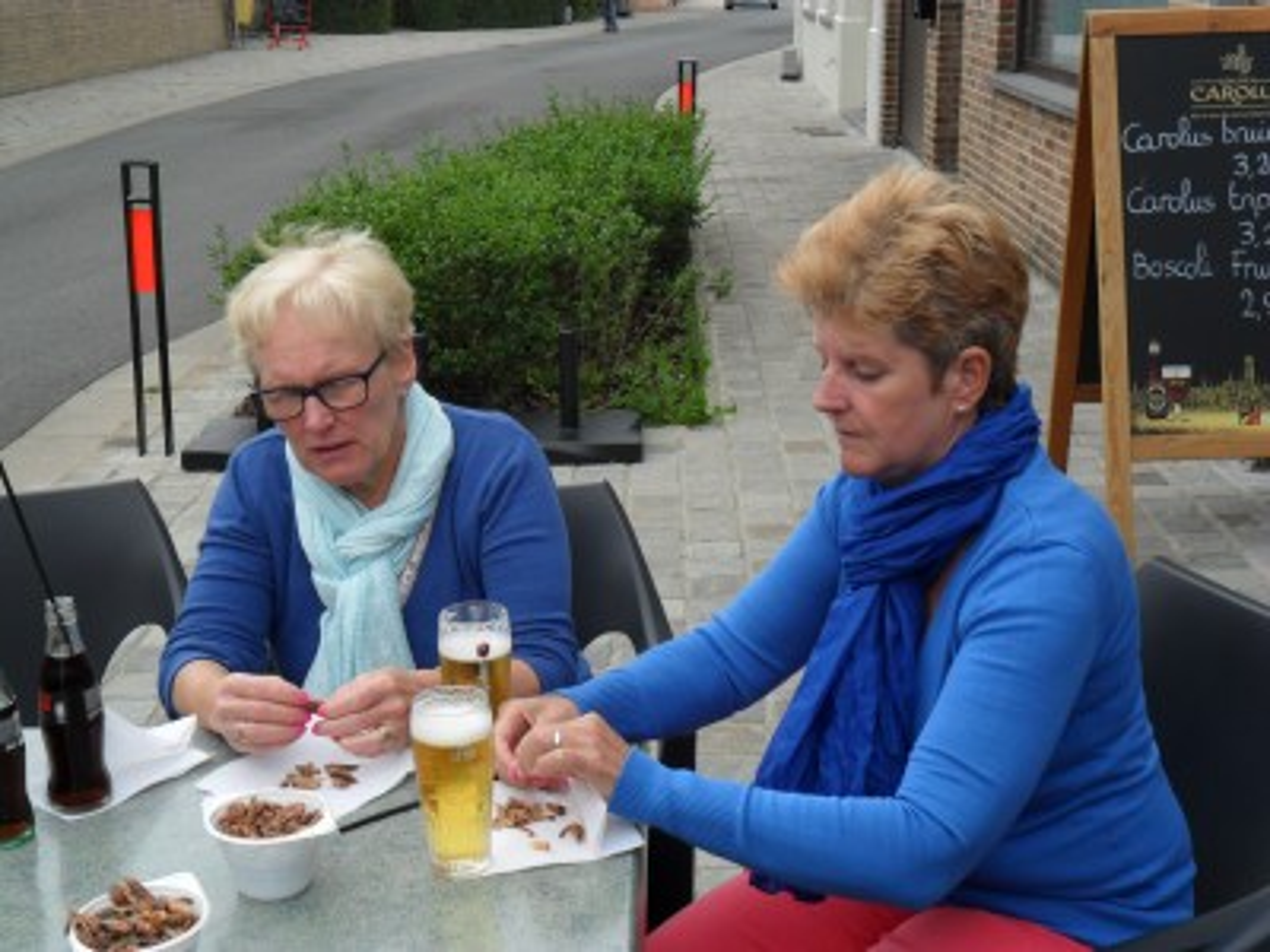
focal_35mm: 52
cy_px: 476
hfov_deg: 36.8
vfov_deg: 28.0
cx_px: 635
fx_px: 1908
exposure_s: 1/180
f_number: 5
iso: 100
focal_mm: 9.3
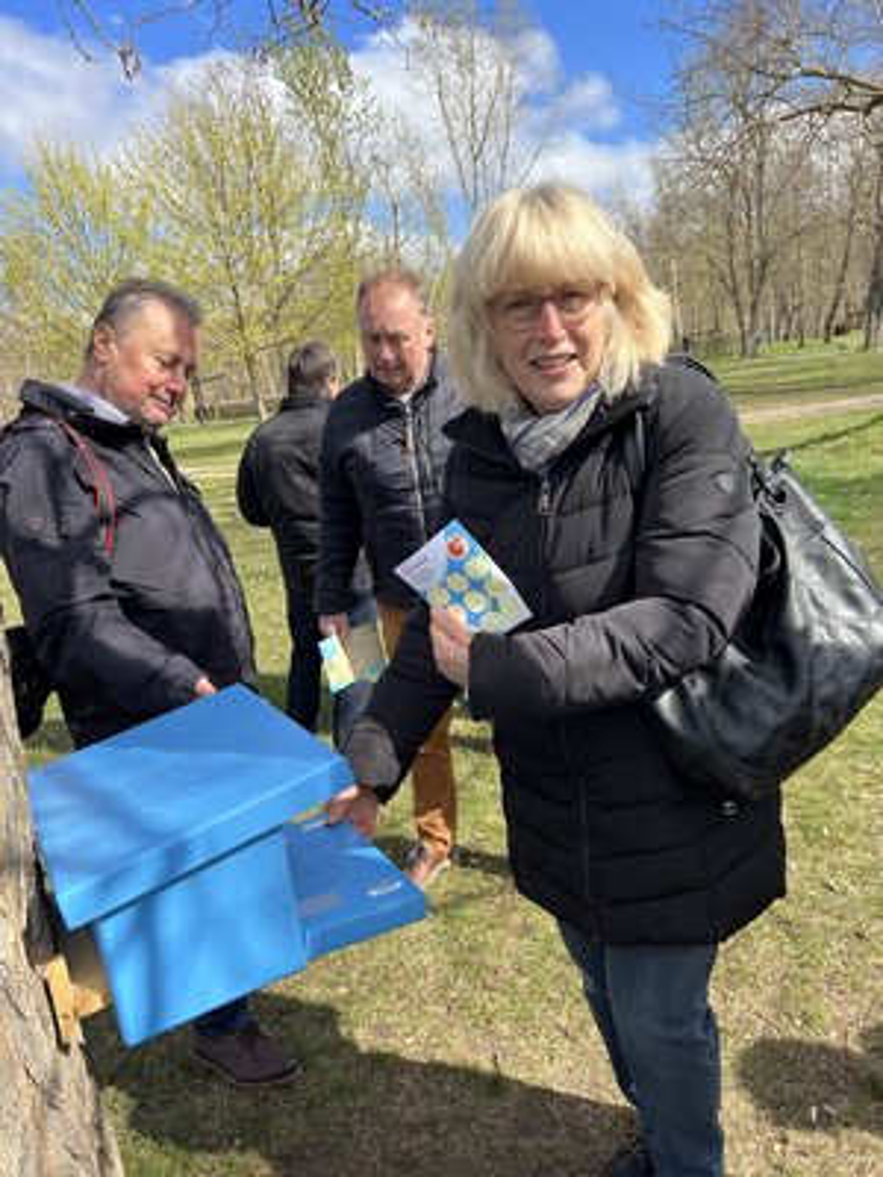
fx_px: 884
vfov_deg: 67.3
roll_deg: +6.1
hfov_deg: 53.1
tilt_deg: -12.8
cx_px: 442
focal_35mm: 26
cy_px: 588
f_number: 1.5
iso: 50
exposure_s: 1/1838
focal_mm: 5.7
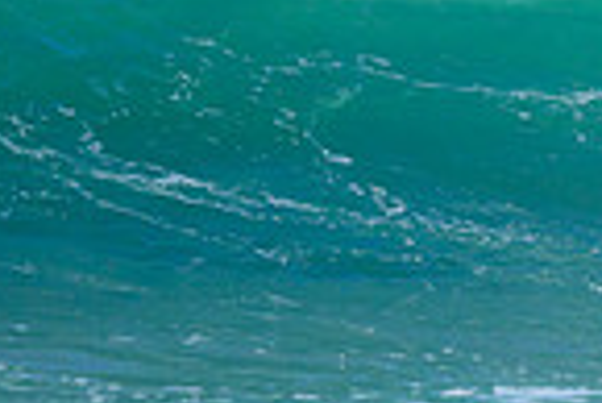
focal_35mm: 4402
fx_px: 73684
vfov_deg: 0.3
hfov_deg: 0.5
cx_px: 1510
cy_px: -334
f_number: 6.3
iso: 400
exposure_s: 1/2000
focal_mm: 800
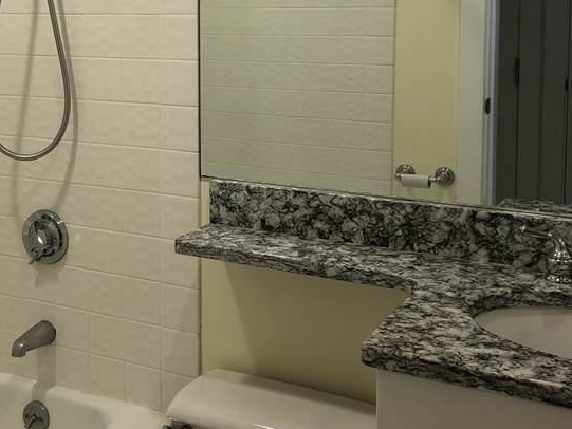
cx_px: 191
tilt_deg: -4.8
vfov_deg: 26.9
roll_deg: +0.7
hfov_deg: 35.8
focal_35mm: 53
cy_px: 77
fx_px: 876
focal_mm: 3.99
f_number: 1.8
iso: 25
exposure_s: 1/30
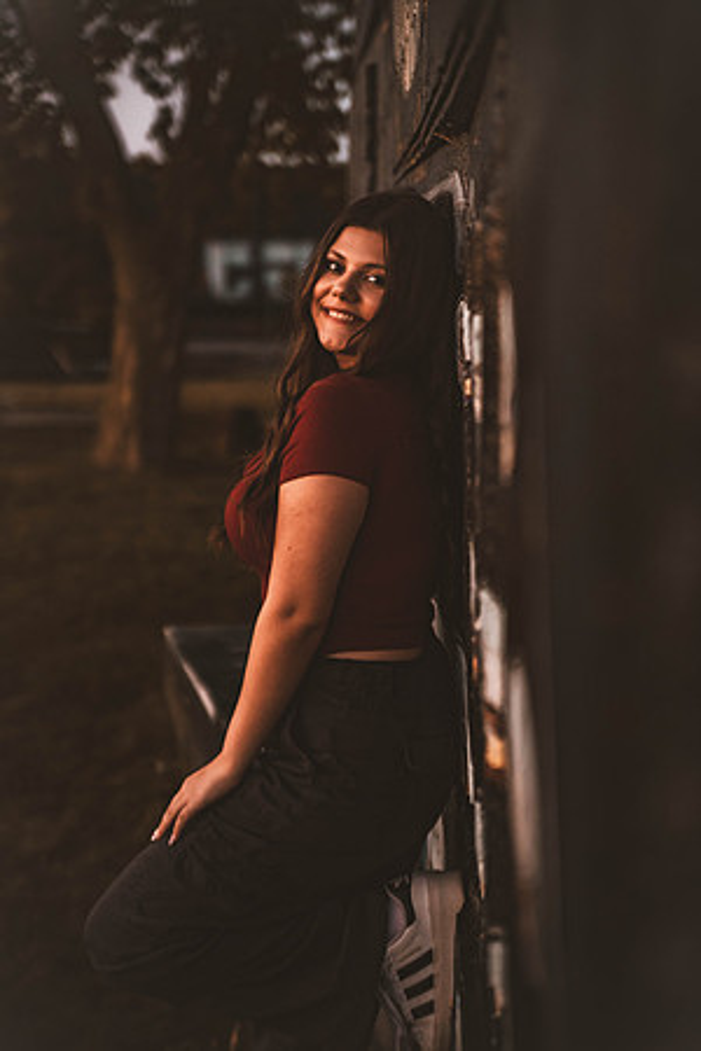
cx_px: 350
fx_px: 2190
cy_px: 526
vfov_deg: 27.0
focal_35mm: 75
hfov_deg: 18.2
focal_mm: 75
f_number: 2.8
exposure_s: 1/100
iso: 1000
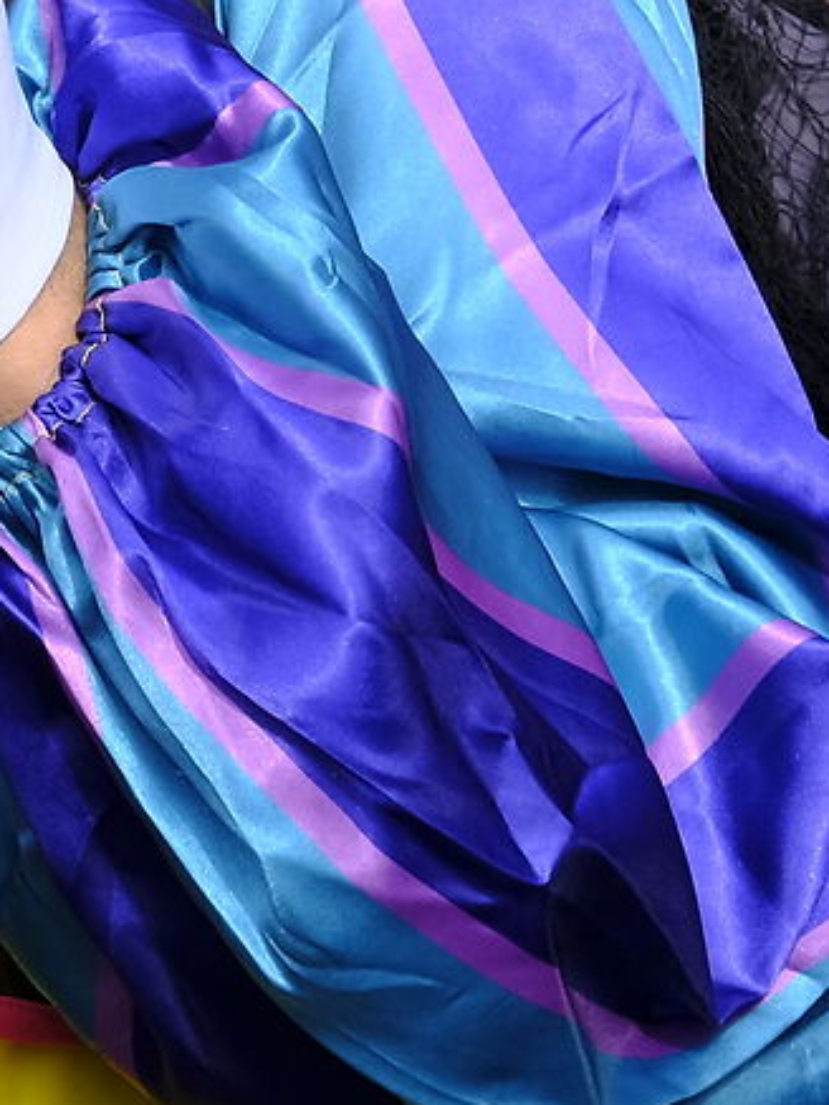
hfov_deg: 6.0
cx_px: 437
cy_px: 58
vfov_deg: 8.0
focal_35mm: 248
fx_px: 7915
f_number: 5.6
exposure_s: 1/500
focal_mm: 31.5
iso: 320
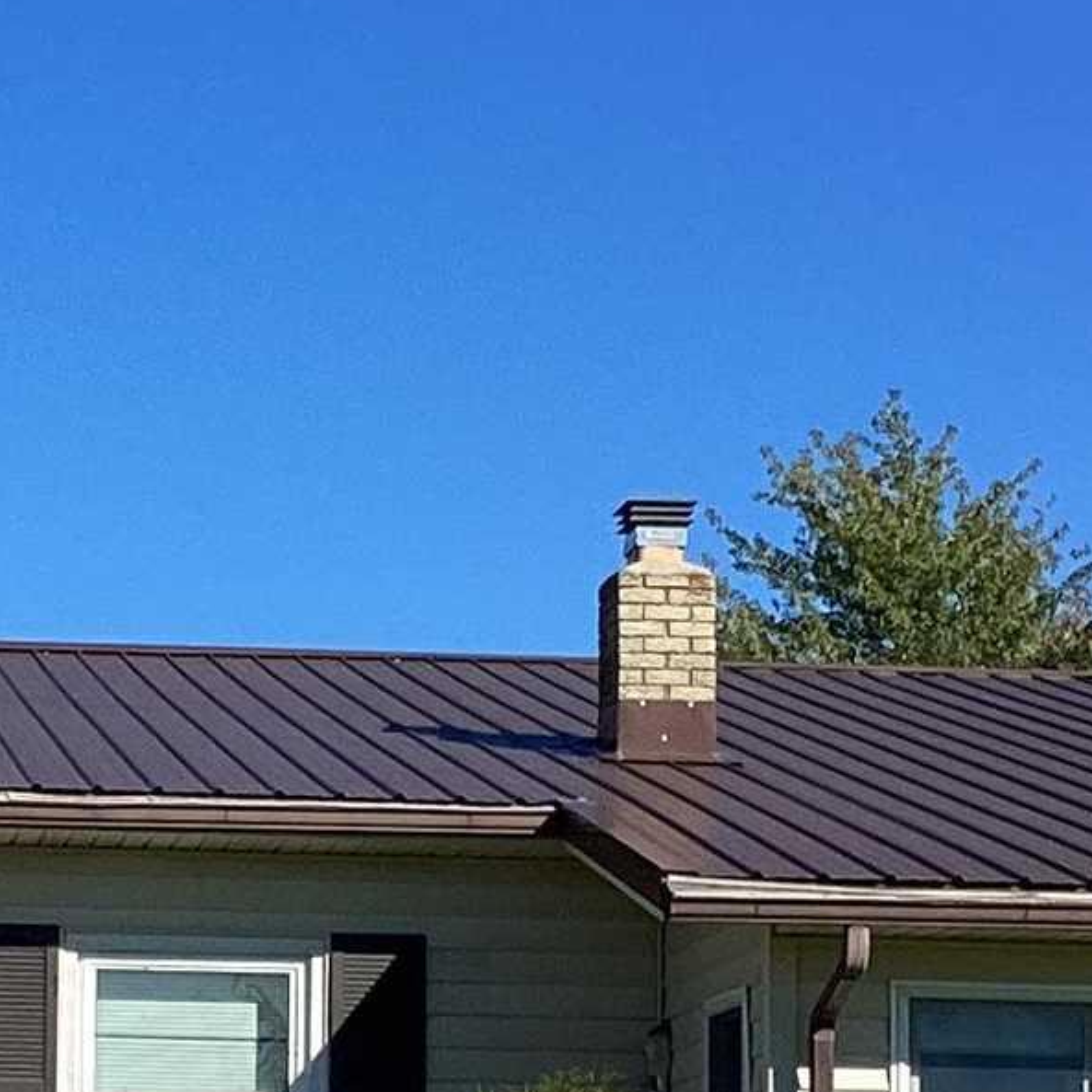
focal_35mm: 142
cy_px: 737
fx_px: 5068
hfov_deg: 12.2
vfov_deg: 12.3
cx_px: 83
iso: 25
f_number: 2.4
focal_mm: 3.3
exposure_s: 1/1456
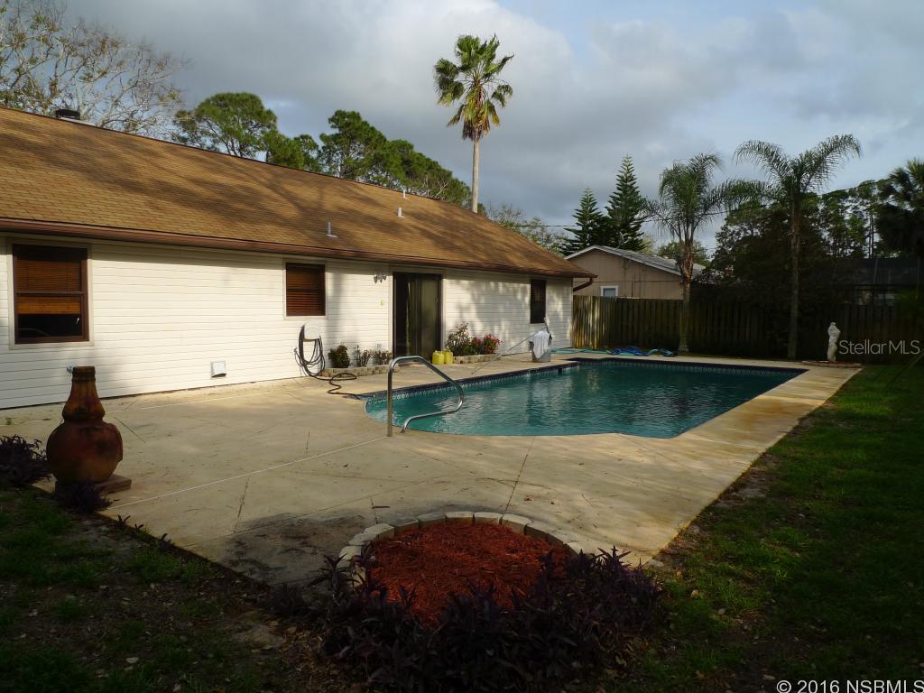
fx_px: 641
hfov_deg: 71.6
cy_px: 346
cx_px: 462
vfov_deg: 56.8
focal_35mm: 24
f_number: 4
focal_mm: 5.1
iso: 80
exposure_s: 1/640
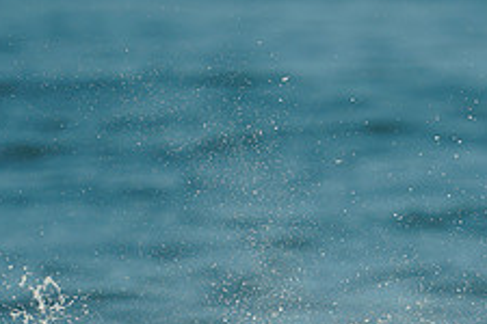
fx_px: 13946
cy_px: 383
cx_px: 411
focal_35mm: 1031
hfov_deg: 2.0
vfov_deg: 1.3
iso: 100
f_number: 3.2
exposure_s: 1/1250
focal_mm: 400
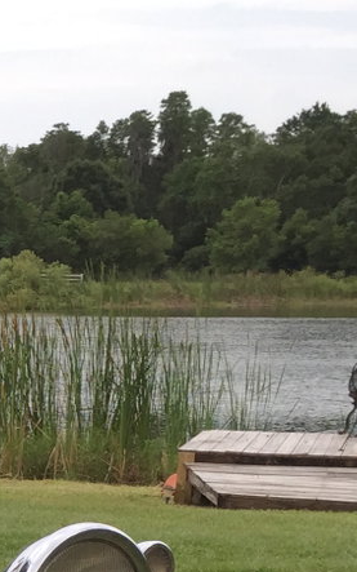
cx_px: -375
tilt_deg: -13.2
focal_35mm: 111
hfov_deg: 10.7
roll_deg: -0.2
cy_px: 671
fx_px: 1727
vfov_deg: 17.9
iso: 32
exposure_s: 1/860
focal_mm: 4.15
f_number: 2.2
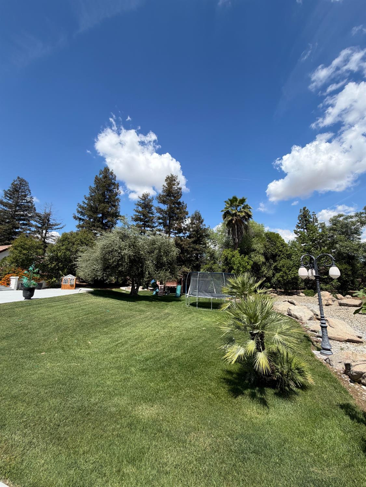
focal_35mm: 14
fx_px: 197
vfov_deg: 102.0
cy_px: 244
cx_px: 183
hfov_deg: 85.7
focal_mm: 2.22
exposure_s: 1/770
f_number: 2.2
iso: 25
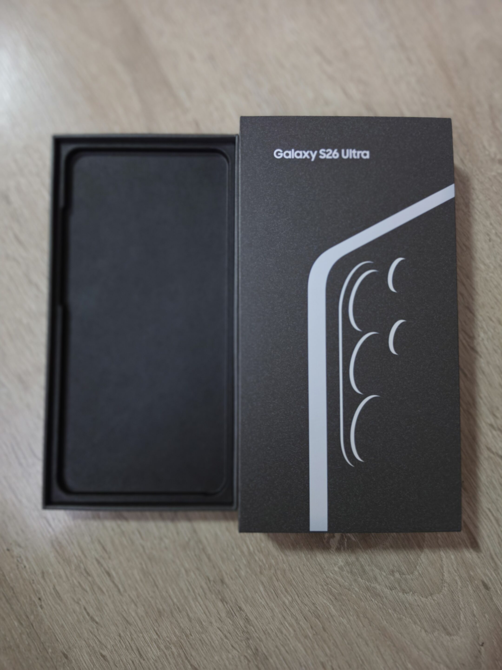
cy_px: 335
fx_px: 445
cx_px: 251
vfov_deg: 73.9
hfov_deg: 58.9
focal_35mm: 23
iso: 1000
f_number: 1.4
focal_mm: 6.5
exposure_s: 1/33.3
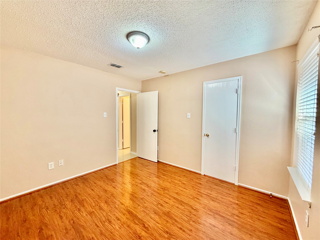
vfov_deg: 85.7
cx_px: 160
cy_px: 120
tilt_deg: -3.3
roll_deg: -0.3
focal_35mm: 14
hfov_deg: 102.1
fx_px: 129
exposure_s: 1/120
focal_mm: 2.22
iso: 250
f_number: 2.2
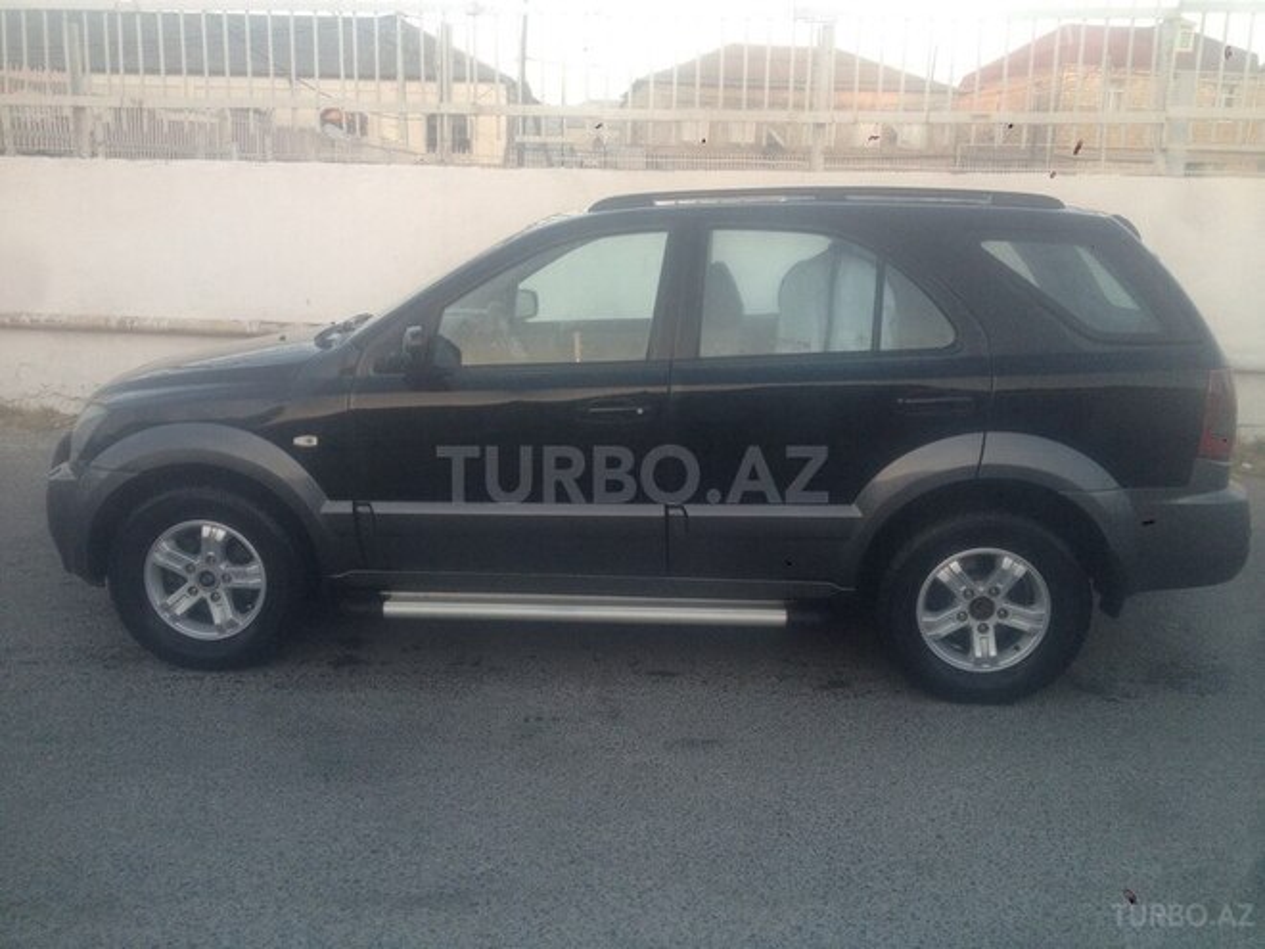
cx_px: 632
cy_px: 474
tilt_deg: -14.3
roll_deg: -0.5
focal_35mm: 35
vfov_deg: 40.7
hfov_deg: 52.6
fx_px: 1279
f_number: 2.4
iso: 80
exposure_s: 1/120
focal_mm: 4.28
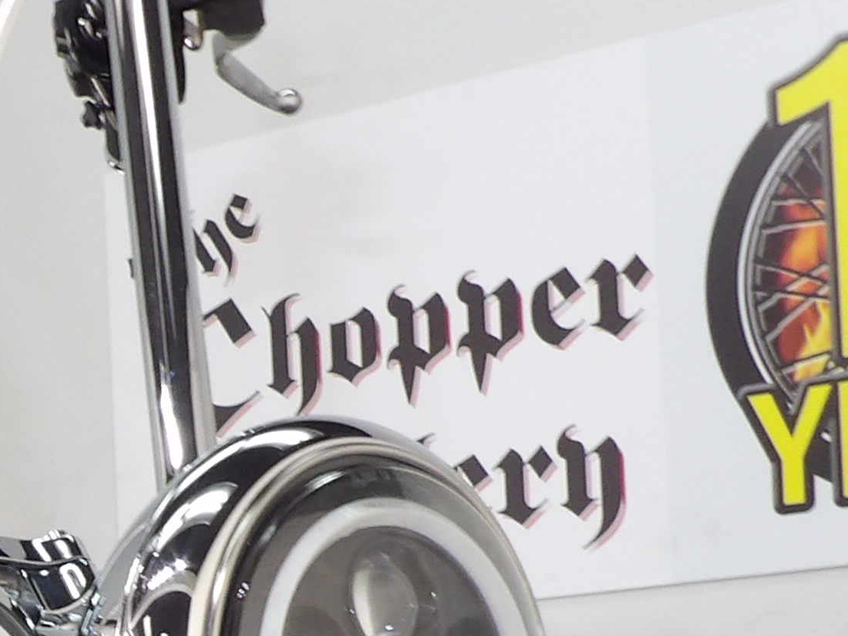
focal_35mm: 100
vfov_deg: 14.1
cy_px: 874
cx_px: -244
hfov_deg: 18.3
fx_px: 2449
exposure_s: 1/33
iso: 158
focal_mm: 4.3
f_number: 3.2
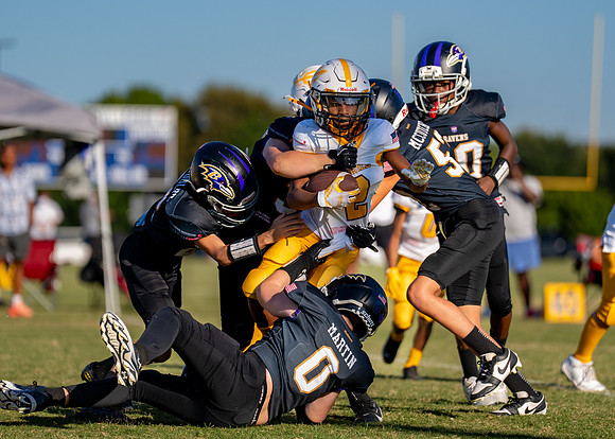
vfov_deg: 4.7
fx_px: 5336
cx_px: 299
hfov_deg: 6.6
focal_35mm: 306
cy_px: 201
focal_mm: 200
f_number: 2.8
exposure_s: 1/3200
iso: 160
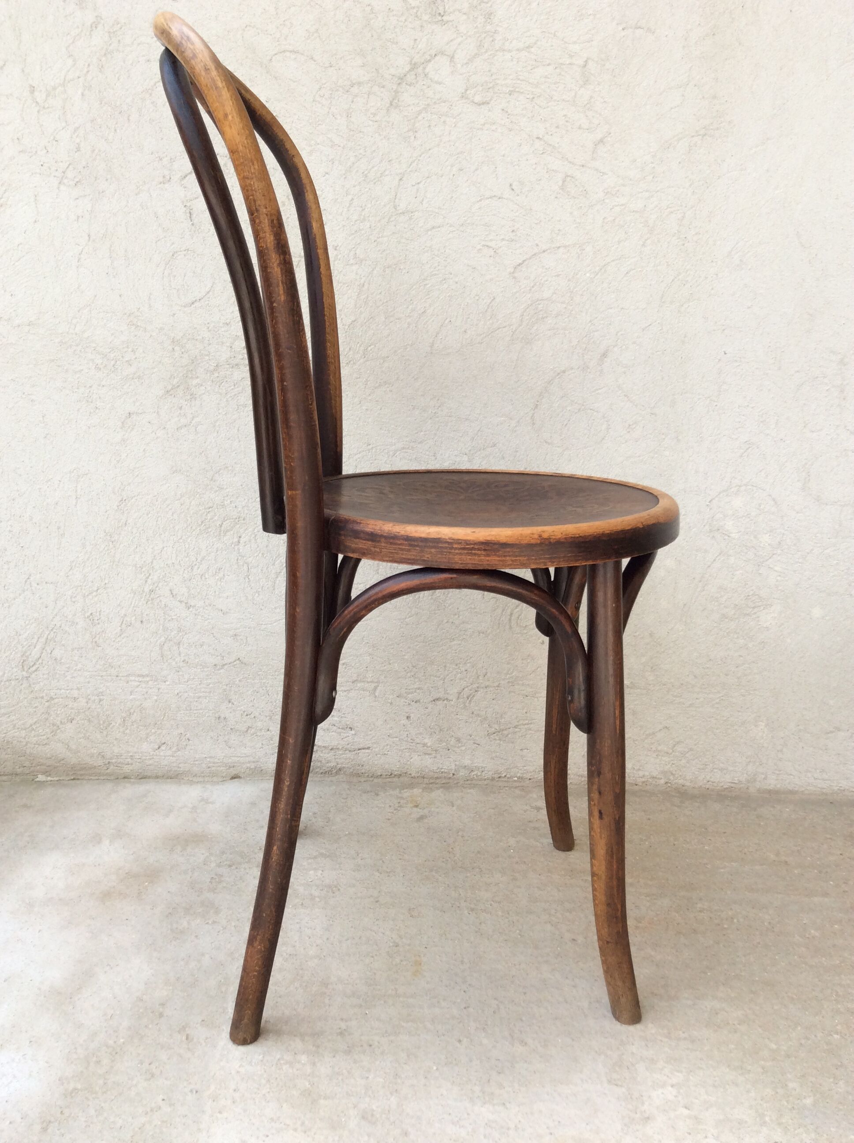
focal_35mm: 32
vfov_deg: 56.9
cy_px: 572
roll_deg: -1.0
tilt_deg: -11.9
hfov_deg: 44.1
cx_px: 427
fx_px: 1055
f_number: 2.4
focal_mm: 3.3
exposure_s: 1/578
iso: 32
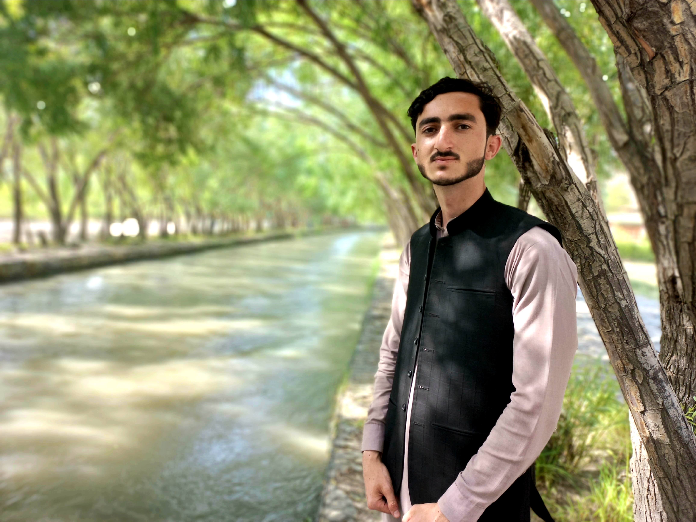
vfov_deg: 54.9
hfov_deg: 69.4
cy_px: 261
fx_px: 503
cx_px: 348
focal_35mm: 25
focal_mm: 4.6
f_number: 1.8
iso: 50
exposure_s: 1/100
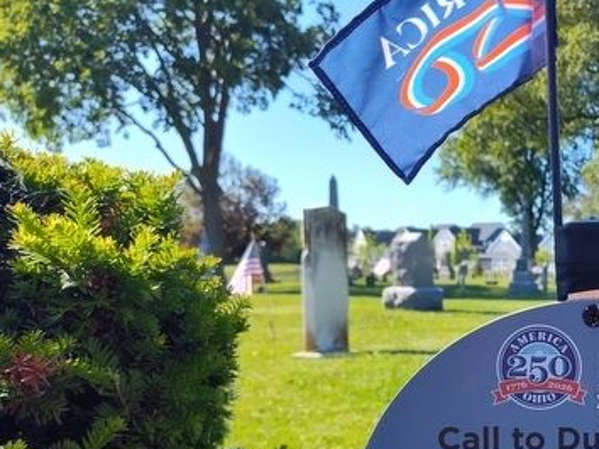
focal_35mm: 52
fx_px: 899
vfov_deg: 26.9
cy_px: 413
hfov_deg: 33.5
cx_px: 607
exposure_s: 1/982
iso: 100
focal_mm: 5.56
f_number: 1.8
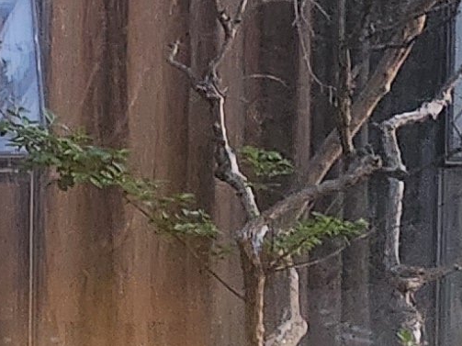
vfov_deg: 8.1
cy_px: 273
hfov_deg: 8.9
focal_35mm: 183
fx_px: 2442
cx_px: -902
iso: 500
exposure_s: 1/120
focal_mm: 5.4
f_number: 1.8
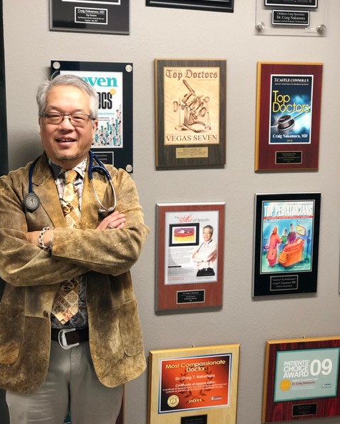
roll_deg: -1.0
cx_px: 170
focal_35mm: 60
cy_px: 223
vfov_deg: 31.4
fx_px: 754
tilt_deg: -7.7
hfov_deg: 25.4
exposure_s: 1/30
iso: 160
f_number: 2.8
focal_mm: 6.6
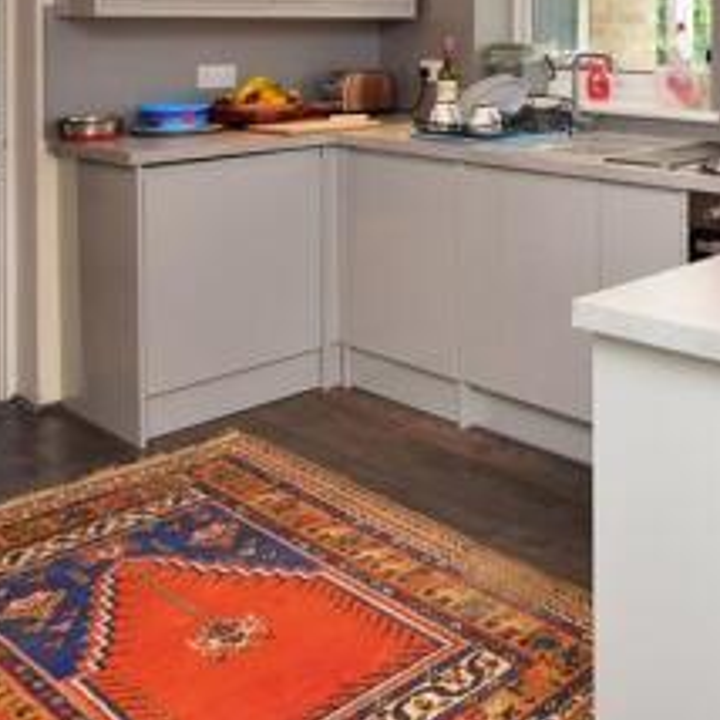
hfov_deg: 37.1
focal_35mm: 39
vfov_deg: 38.2
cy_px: 5
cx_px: 760
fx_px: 918
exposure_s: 1/80
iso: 200
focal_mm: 10
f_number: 5
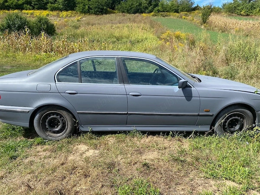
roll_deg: -1.4
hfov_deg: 67.3
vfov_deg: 53.1
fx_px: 195
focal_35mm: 26
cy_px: 98
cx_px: 130
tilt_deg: -12.1
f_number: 1.8
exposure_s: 1/1629
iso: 32
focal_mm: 4.25
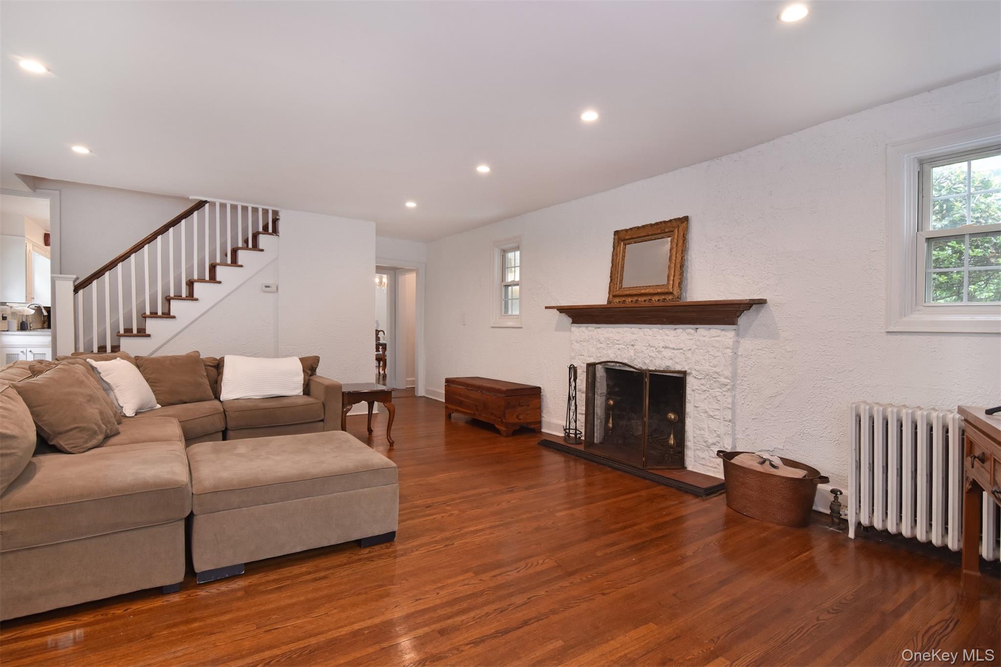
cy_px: 334
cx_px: 500
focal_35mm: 16
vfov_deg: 72.0
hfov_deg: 95.0
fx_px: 459
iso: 640
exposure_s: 1/25
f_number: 8
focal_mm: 11
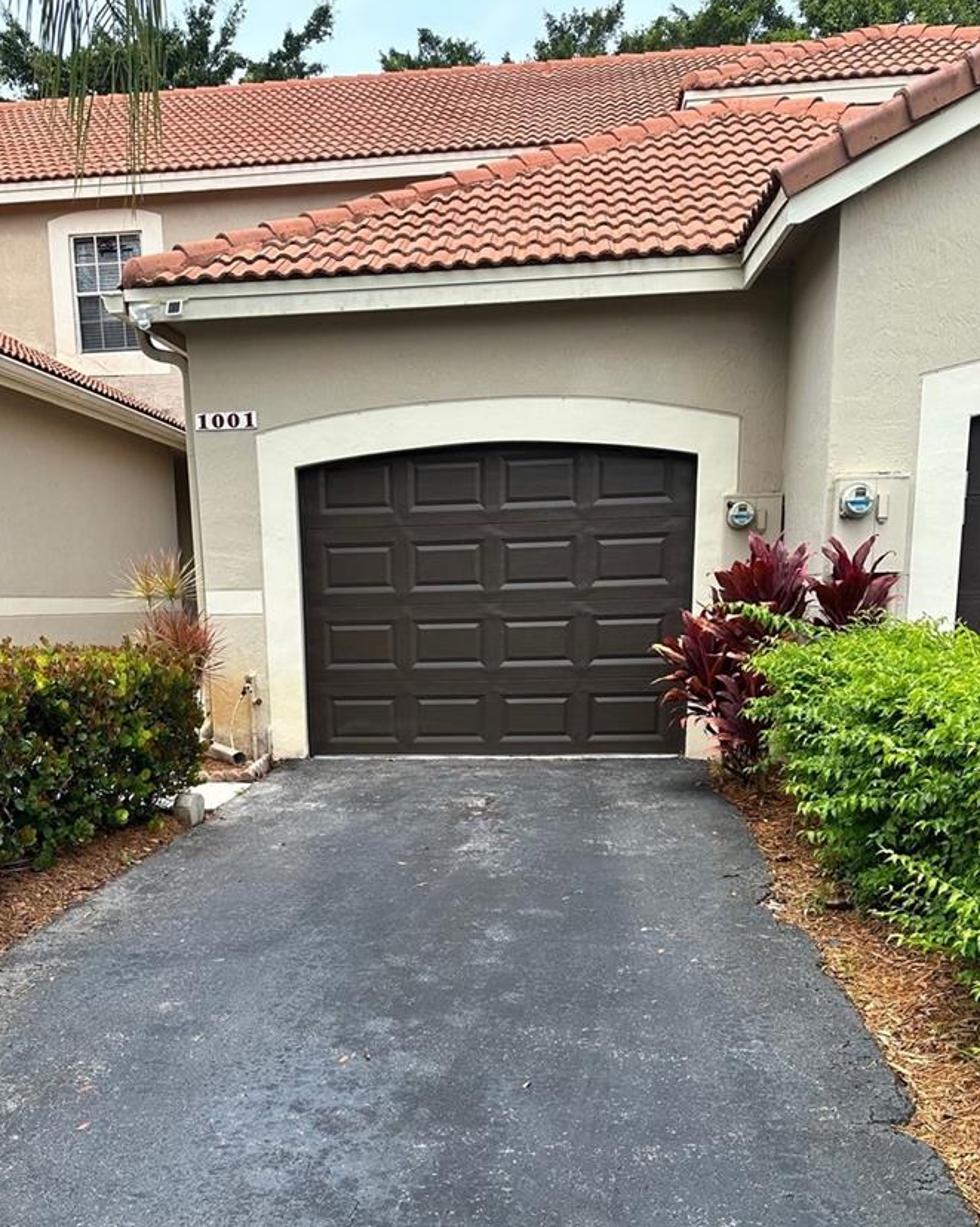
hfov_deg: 43.1
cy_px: 871
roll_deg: +1.7
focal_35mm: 34
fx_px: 1233
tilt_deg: -13.2
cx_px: 396
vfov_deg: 51.3
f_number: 1.78
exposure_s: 1/1198
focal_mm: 6.86
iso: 80
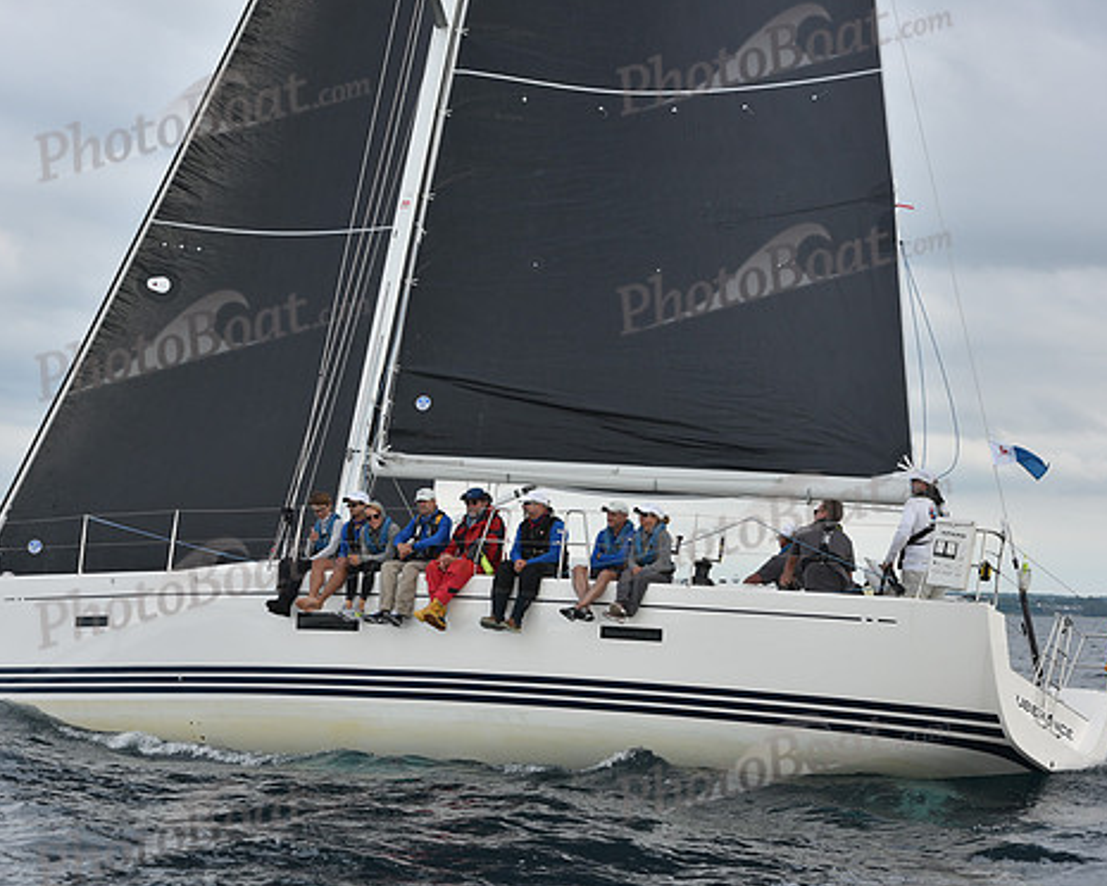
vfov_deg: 18.7
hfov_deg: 23.3
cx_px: 495
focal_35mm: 82
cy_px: 430
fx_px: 2687
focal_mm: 70
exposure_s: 1/800
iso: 400
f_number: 5.6
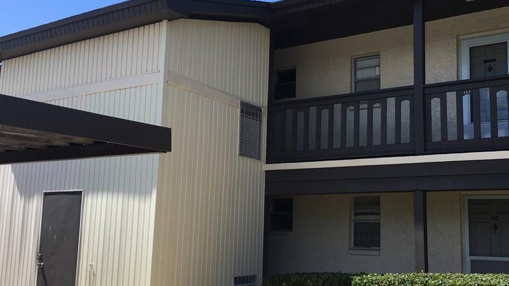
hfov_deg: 49.1
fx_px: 553
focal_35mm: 41
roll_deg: -1.1
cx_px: 303
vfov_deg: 29.0
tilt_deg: +8.7
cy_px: 153
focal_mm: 4.15
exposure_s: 1/950
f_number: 2.2
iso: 25
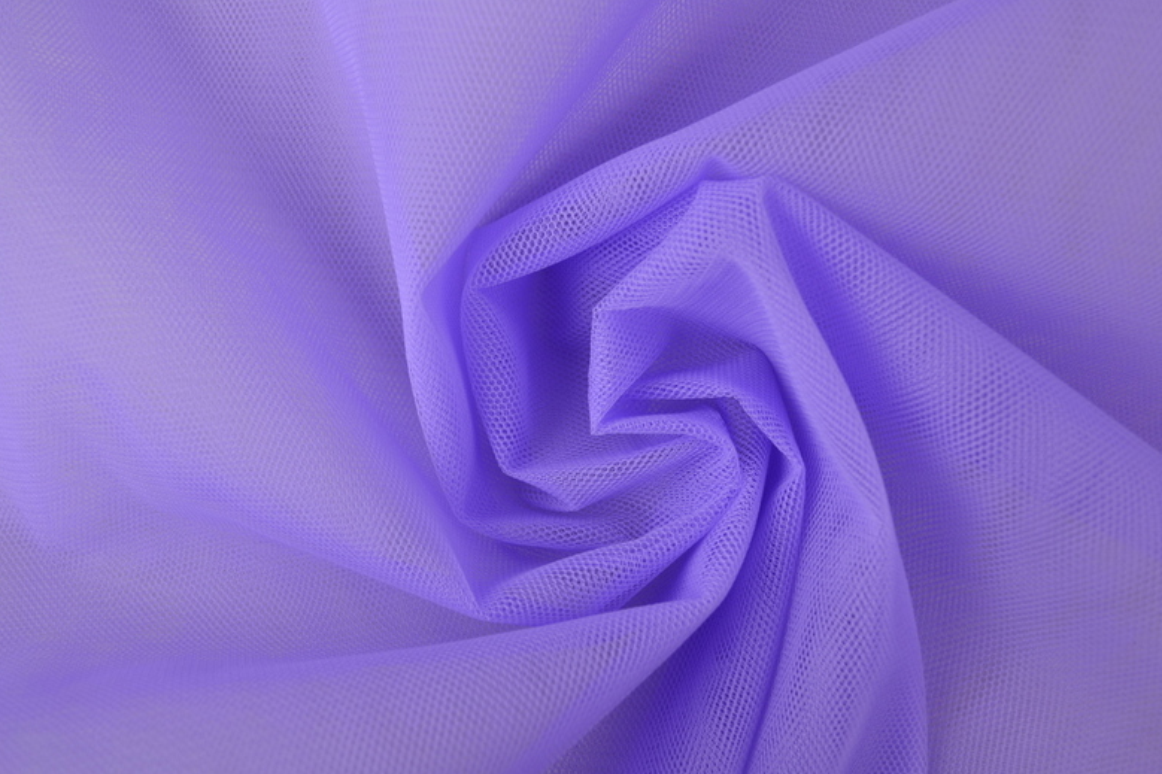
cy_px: 379
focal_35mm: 37
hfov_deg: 51.9
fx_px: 1194
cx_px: 577
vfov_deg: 35.9
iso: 100
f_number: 5.6
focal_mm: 24
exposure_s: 1/40
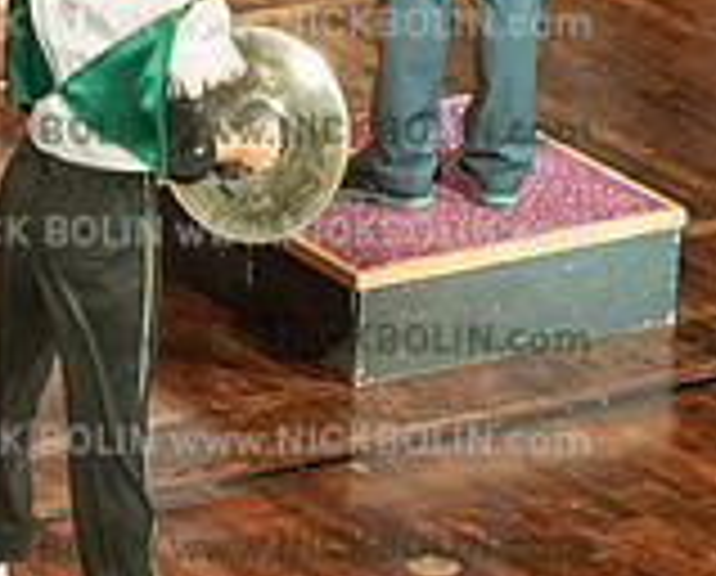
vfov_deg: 2.6
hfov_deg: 3.2
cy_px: 441
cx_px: -464
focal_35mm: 597
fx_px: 12682
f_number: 5.6
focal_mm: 175
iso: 8000
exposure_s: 1/200
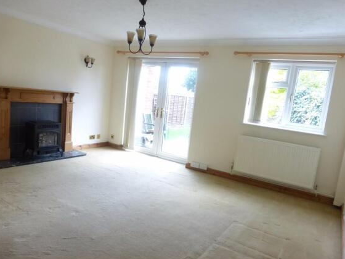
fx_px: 249
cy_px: 134
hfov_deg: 69.4
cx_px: 172
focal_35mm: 25
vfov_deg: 54.9
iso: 320
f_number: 3.3
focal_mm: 4.3
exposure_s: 1/60
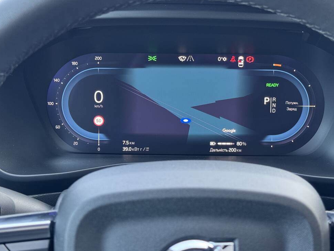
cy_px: 107
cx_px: 190
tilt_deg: -25.0
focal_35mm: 59
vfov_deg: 24.8
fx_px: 569
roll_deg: -0.9
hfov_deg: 32.7
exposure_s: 1/60
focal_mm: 6.76
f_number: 1.78
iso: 100
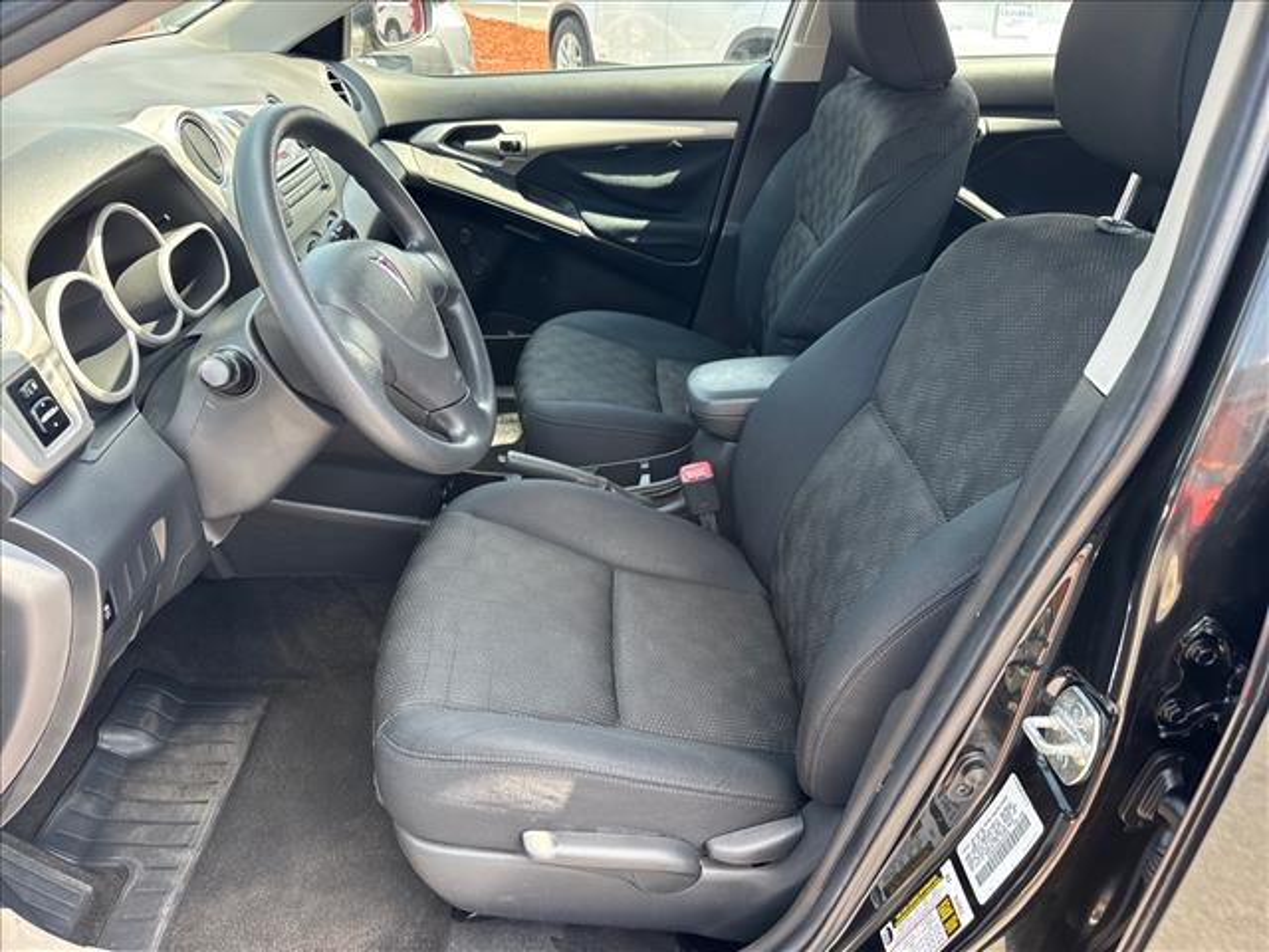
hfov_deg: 71.6
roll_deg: -4.8
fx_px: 880
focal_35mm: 24
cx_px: 634
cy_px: 476
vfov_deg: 56.8
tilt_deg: -36.6
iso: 80
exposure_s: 1/172
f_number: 1.78
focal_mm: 6.76
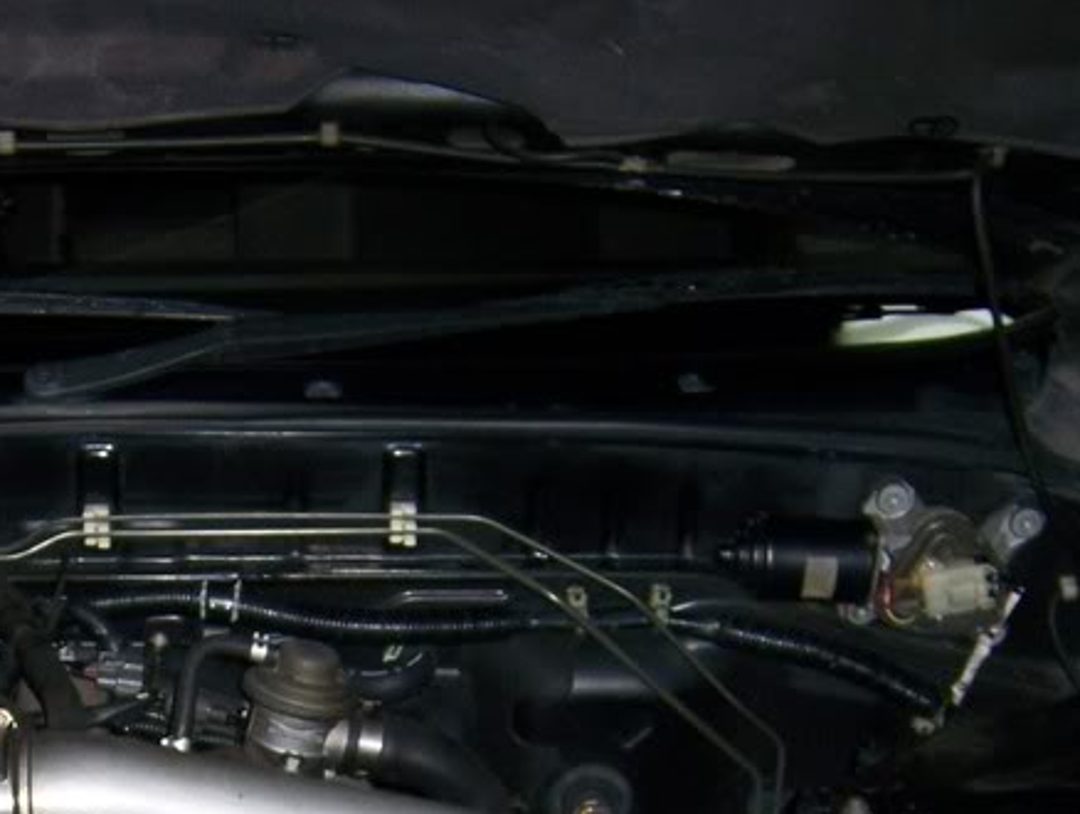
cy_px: 946
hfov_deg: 22.8
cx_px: 144
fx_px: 2625
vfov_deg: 16.9
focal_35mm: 84
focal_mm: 6
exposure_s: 1/60
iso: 100
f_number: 2.8
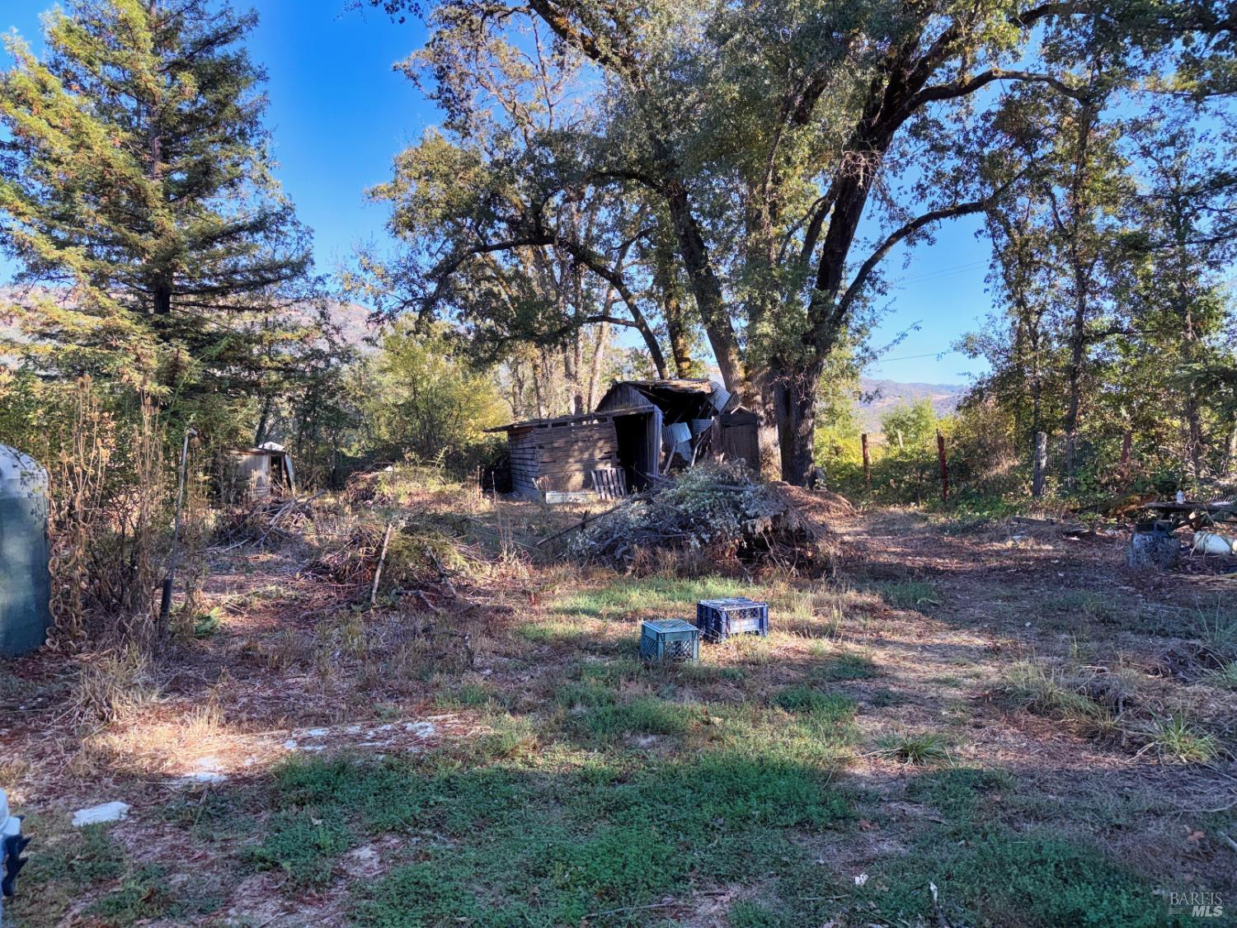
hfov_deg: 71.6
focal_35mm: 24
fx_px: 858
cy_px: 464
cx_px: 618
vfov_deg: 56.8
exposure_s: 1/1053
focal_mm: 6.76
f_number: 1.78
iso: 50
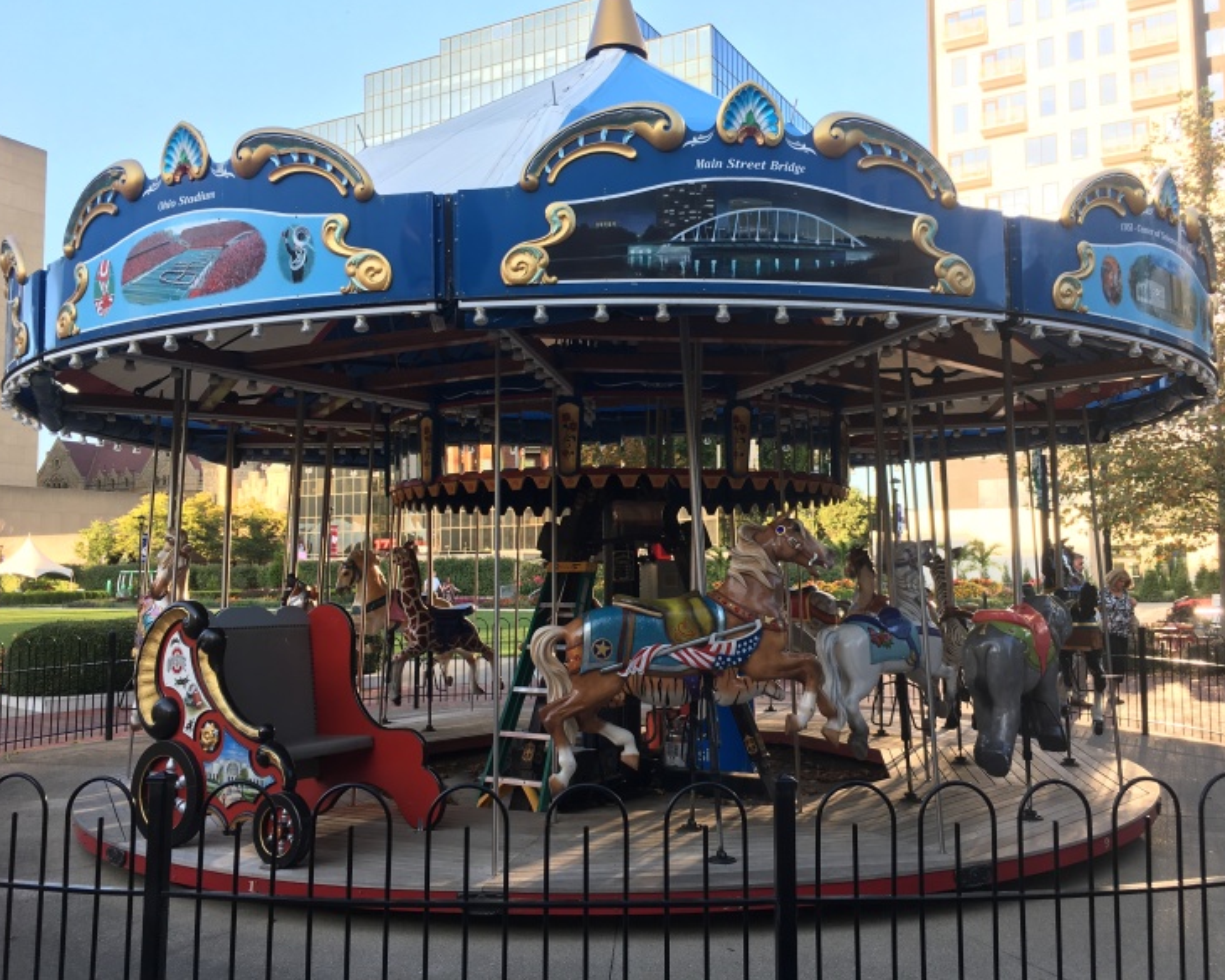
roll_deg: +0.7
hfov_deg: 57.1
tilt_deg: +5.1
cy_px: 482
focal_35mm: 31
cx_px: 653
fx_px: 1124
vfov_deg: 47.1
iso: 25
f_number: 2.2
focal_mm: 4.15
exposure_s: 1/127
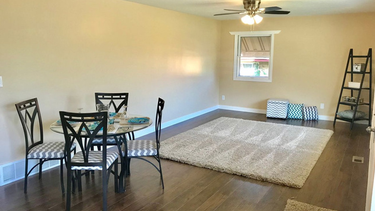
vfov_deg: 37.7
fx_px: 308
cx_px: 189
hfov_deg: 62.6
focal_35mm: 31
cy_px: 100
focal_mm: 3.99
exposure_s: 1/30
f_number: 1.8
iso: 25
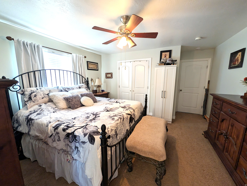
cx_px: 124
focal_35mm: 12
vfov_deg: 94.6
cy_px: 93
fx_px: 86
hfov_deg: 110.5
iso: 192
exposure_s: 1/120
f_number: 1.7
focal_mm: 2.02
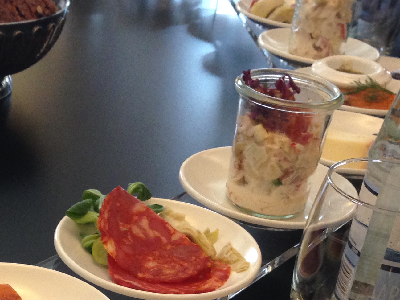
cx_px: 121
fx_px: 959
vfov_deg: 17.3
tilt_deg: -31.9
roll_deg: -5.9
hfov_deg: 23.4
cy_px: 305
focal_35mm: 83
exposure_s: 1/20
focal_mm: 4.12
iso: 200
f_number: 2.4
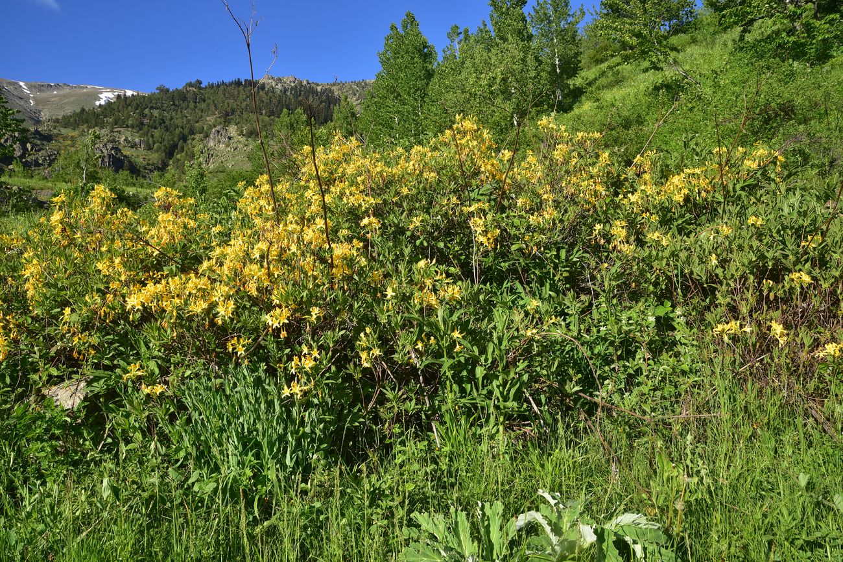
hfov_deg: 39.6
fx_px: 1171
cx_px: 422
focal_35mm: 50
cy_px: 281
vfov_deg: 27.0
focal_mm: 50
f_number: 11
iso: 160
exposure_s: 1/160
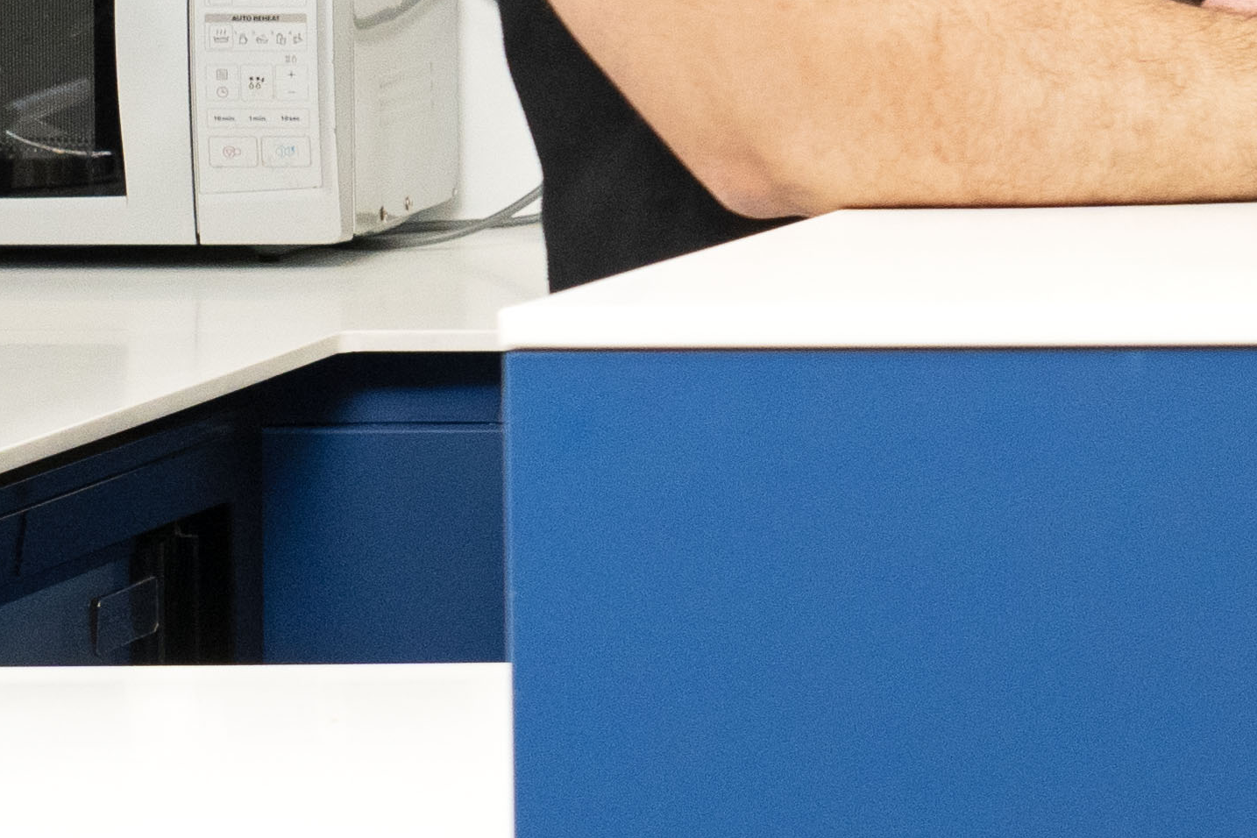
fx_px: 7506
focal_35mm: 215
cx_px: 2927
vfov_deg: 6.4
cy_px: -93
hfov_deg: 8.8
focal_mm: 44
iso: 1600
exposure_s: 1/200
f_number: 6.3
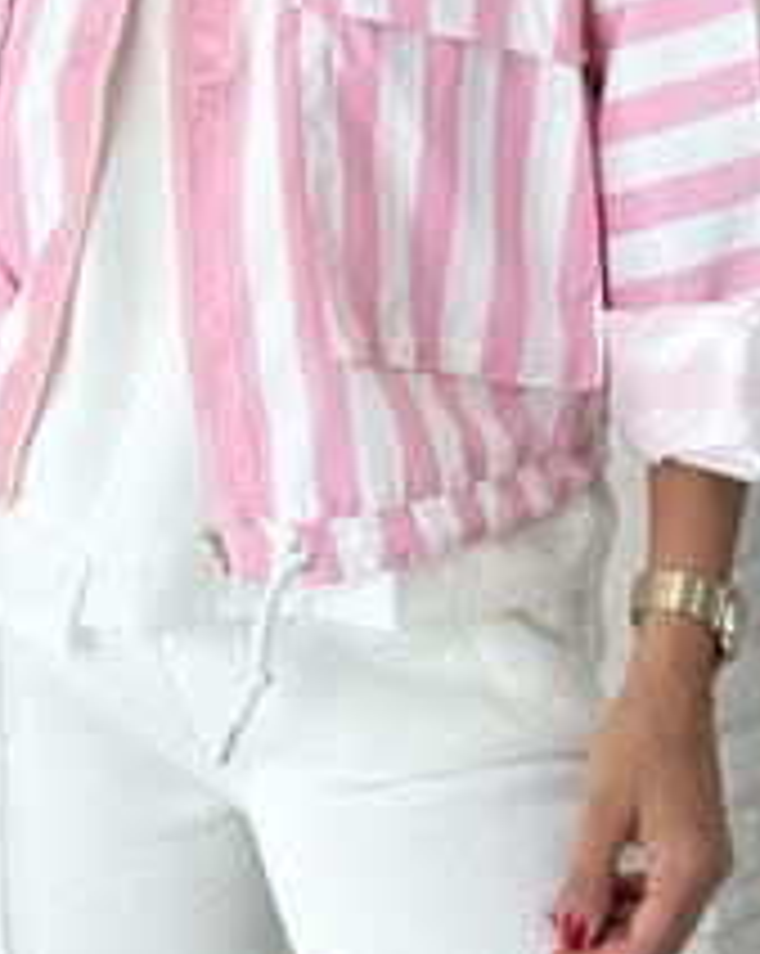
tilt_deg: -4.1
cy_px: -112
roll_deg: +1.2
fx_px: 3240
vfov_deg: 16.2
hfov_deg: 13.4
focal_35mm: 115
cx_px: 279
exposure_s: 1/287
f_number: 1.78
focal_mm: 6.76
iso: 64
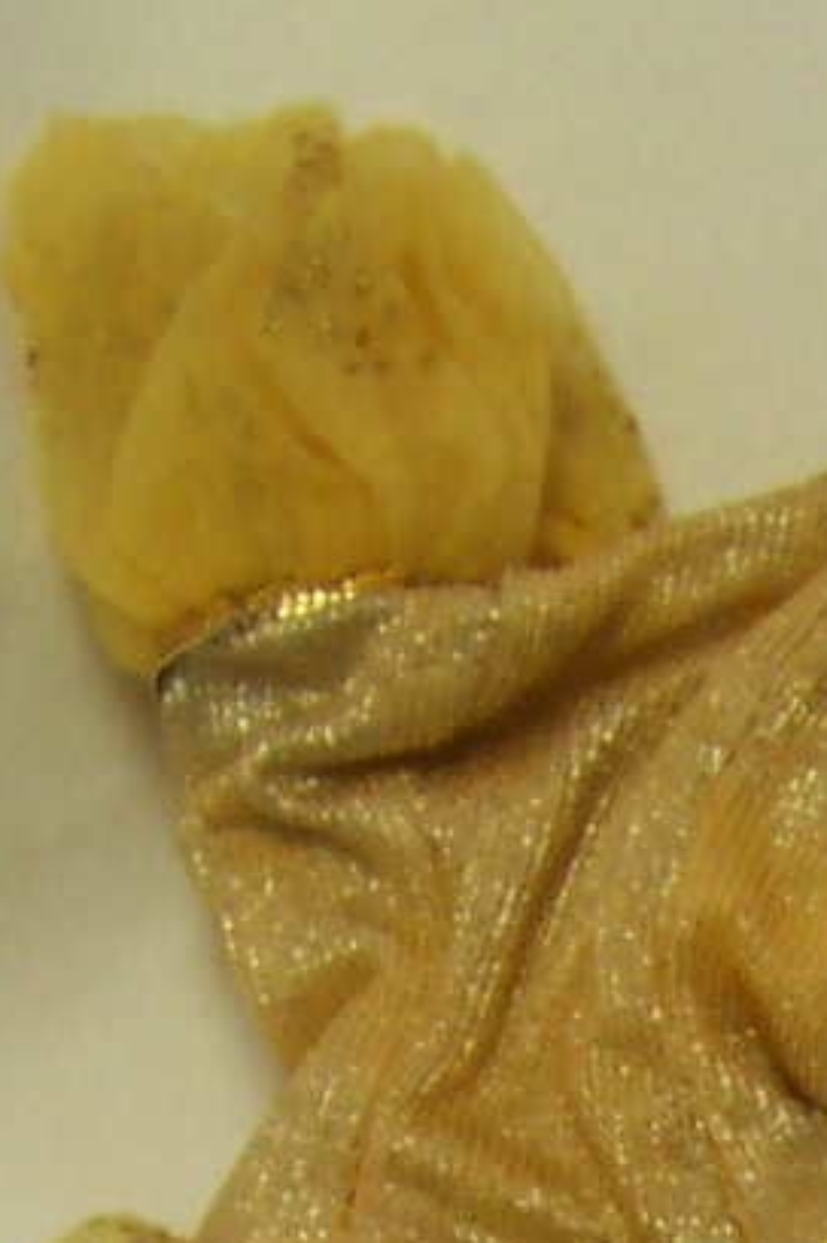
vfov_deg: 12.1
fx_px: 5384
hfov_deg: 8.4
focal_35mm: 156
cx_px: 1490
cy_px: 2246
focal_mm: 5.6
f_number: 2.8
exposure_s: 1/90
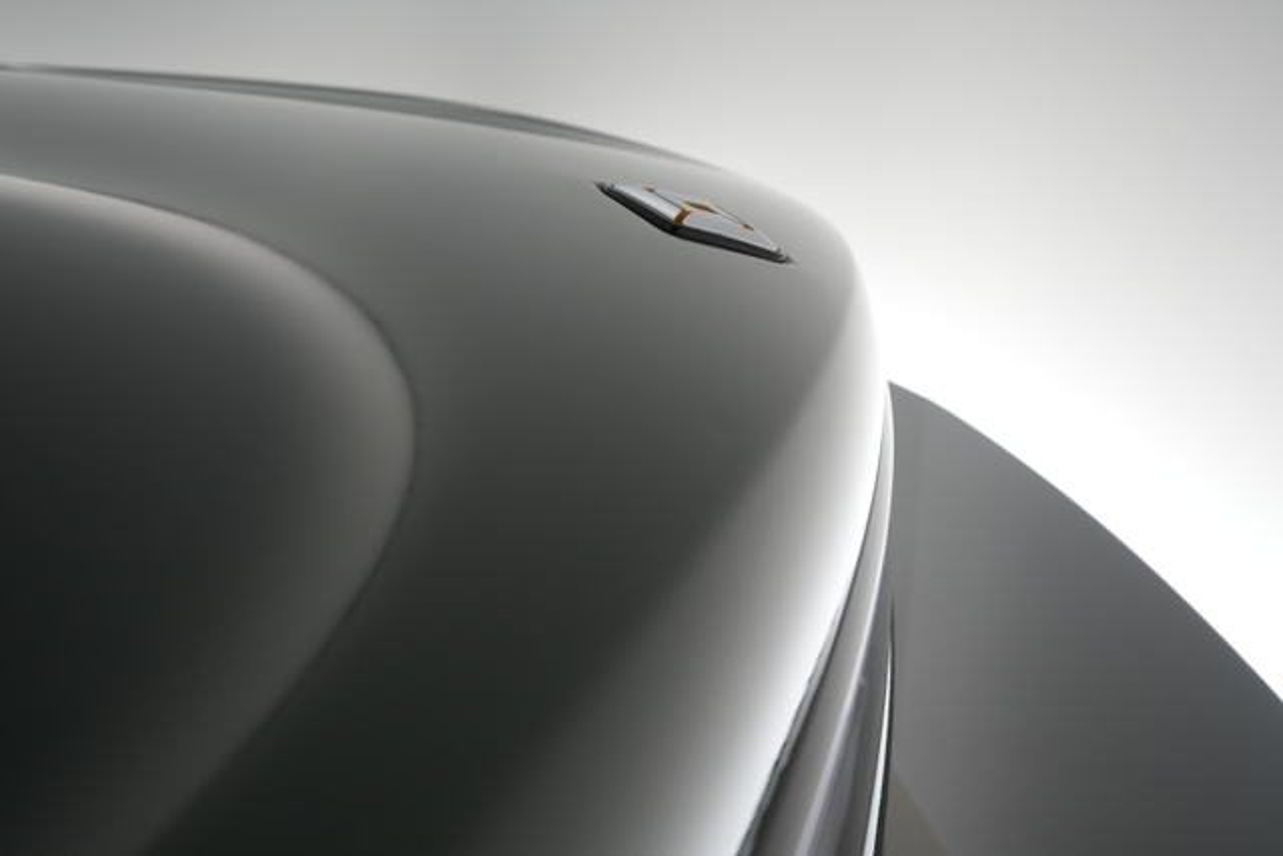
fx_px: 998
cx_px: 642
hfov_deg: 65.5
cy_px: 428
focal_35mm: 28
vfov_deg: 46.4
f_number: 5
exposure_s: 1/100
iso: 1250
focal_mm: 28
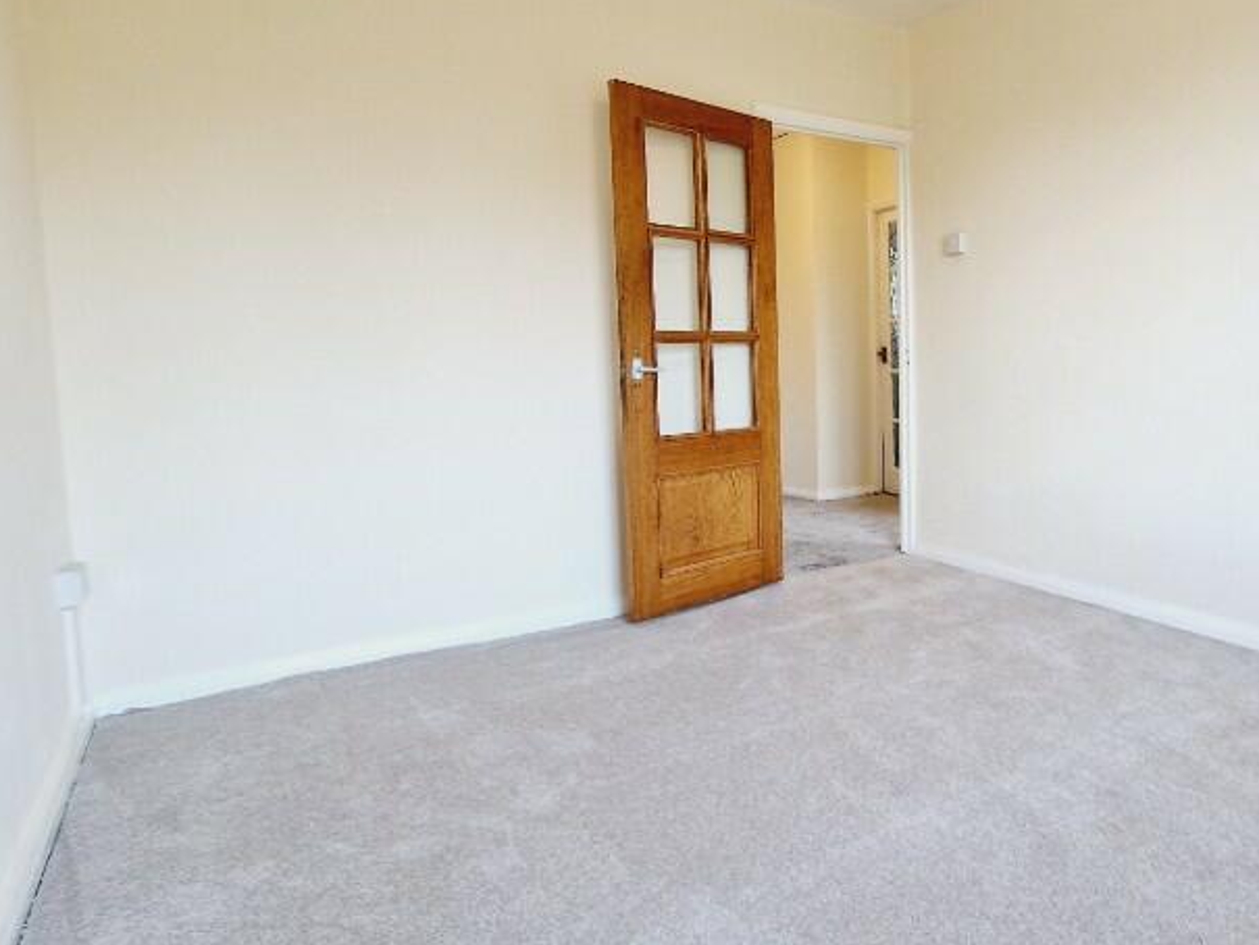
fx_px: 800
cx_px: 859
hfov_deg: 73.6
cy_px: 416
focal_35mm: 22
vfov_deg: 60.9
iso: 100
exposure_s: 1/50
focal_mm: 2.2
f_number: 2.2
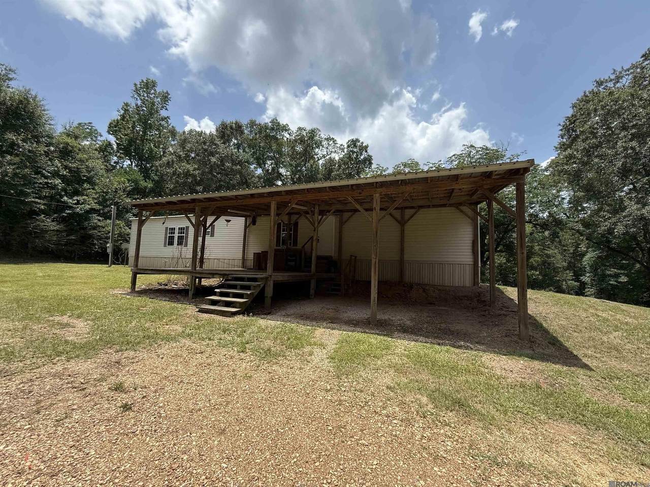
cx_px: 325
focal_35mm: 14
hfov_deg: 102.1
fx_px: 263
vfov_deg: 85.7
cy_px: 244
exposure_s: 1/1087
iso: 64
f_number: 2.2
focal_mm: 2.22
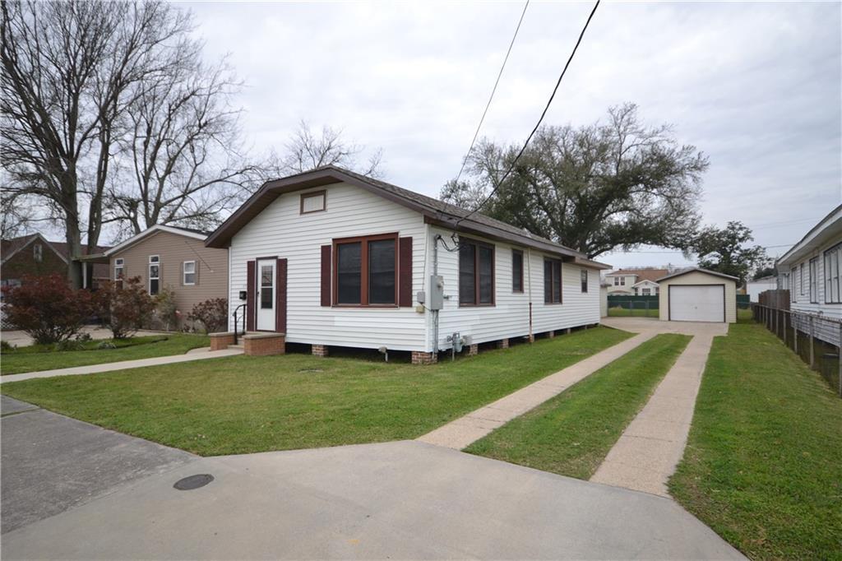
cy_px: 280
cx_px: 421
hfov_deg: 85.4
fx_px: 456
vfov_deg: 63.2
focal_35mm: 20
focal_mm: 13
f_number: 6.3
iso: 100
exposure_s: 1/160
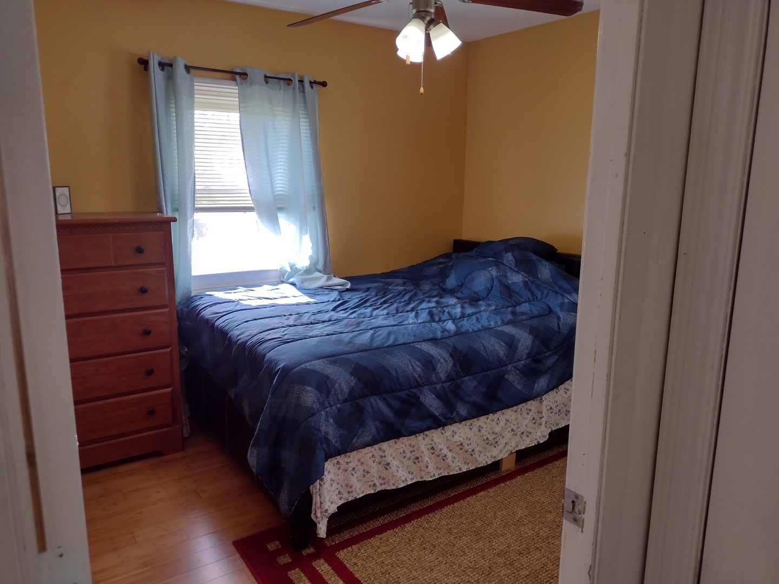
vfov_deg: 51.4
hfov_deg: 65.3
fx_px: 608
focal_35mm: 27
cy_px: 292
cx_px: 390
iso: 116
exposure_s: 1/60
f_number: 1.7
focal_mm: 4.71
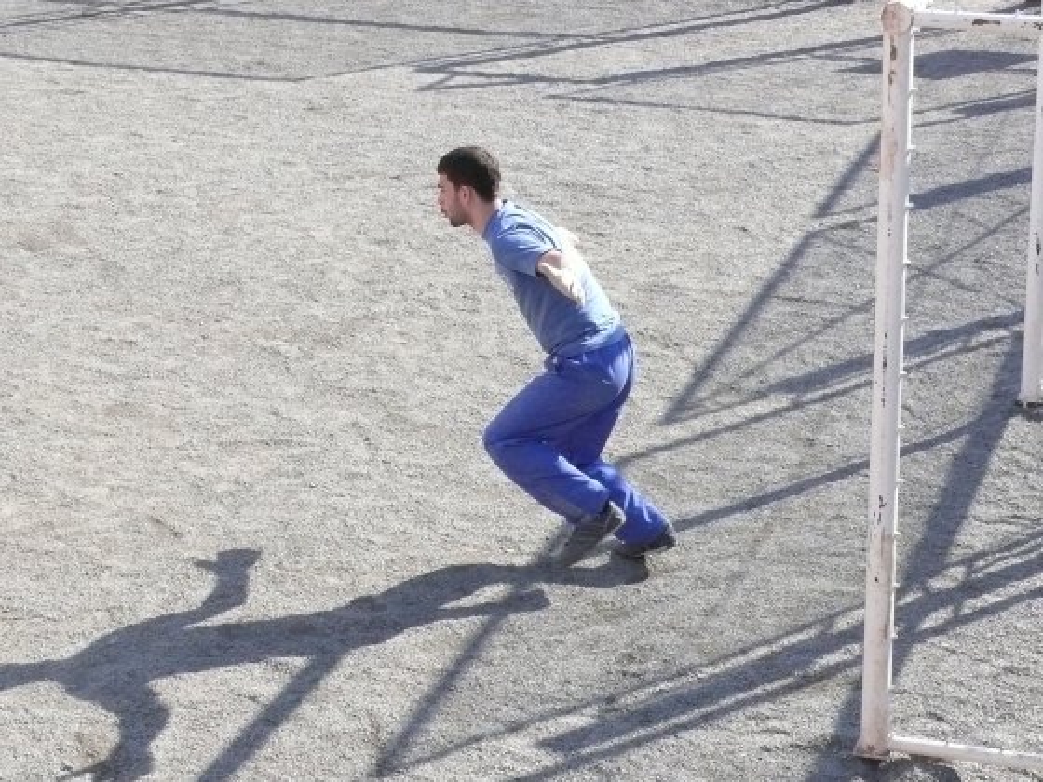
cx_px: 522
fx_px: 2471
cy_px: 391
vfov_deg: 18.0
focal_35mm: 82
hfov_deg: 23.8
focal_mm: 12
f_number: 7.1
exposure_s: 1/500
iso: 400
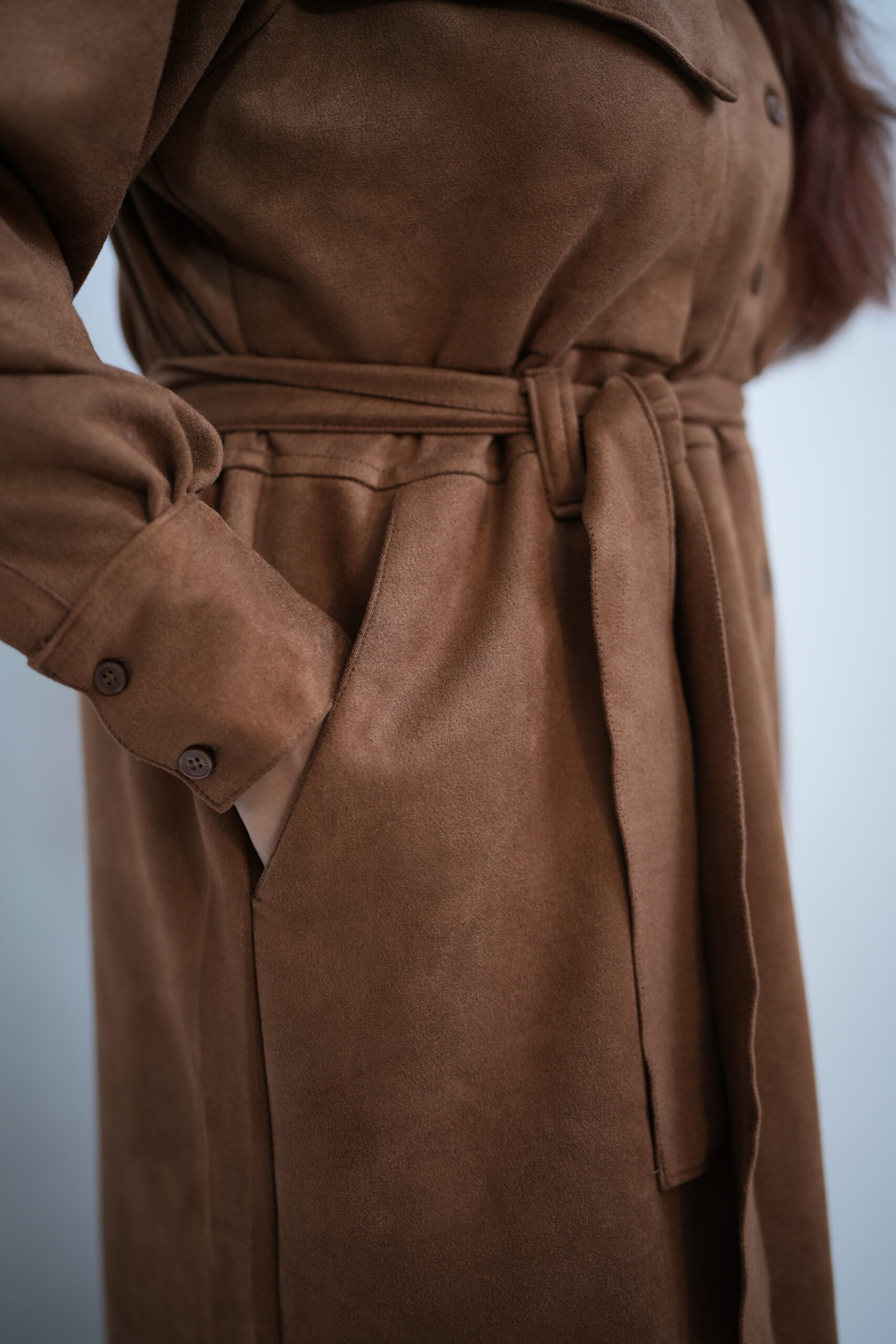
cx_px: 448
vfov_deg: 54.4
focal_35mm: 35
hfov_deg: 37.9
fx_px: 1306
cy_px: 672
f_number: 1.4
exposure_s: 1/200
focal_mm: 35
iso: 160
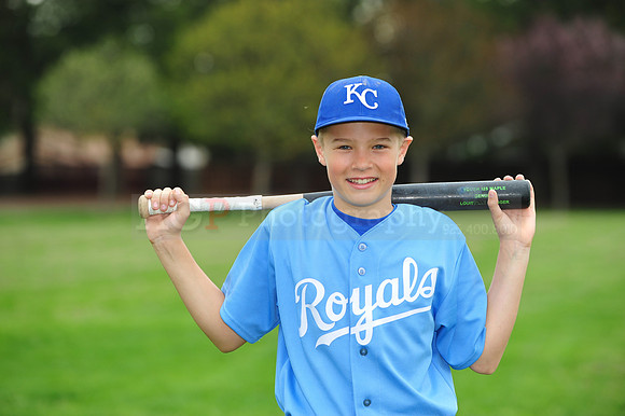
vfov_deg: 7.8
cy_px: 208
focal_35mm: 175
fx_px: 3036
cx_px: 312
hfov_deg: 11.8
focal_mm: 175
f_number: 5
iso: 400
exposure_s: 1/500
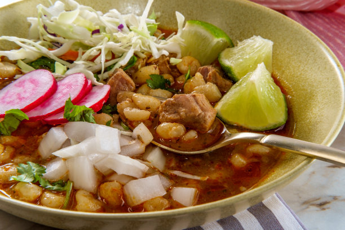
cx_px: 172
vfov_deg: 25.5
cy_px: 115
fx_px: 508
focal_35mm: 53
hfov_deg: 37.5
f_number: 16
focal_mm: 35
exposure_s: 1/125
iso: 200
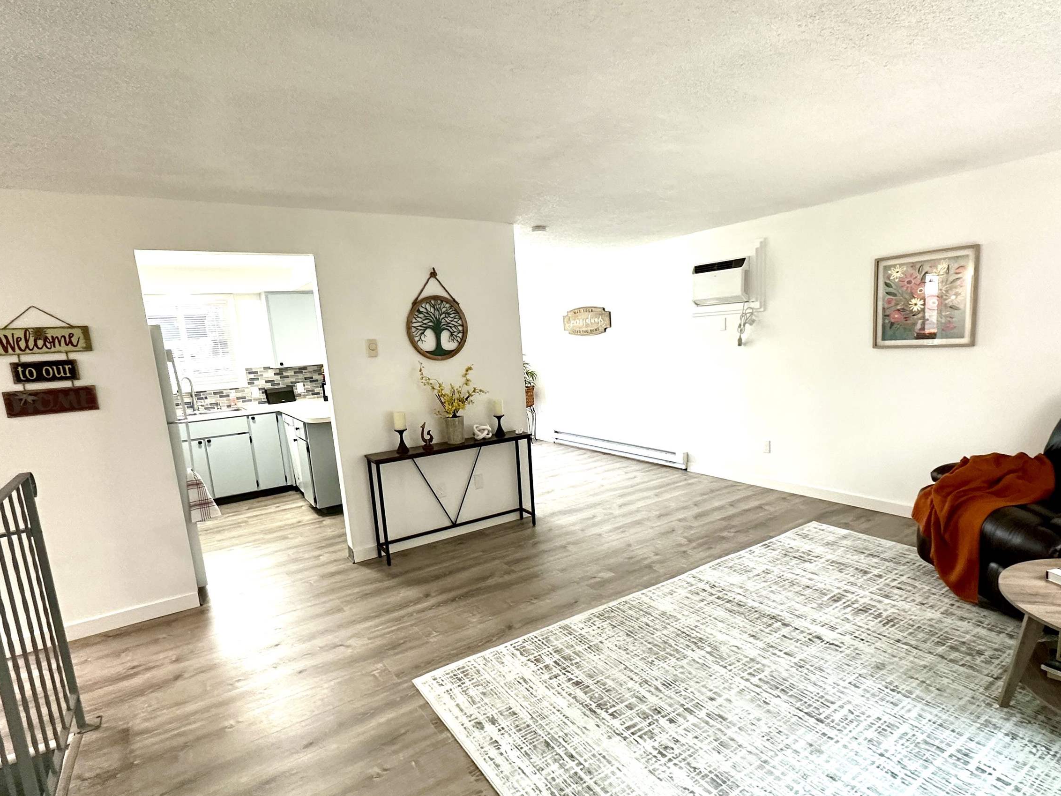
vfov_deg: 68.5
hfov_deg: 84.5
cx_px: 568
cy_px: 435
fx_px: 582
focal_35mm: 19
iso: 320
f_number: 2.2
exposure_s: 1/120
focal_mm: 2.22
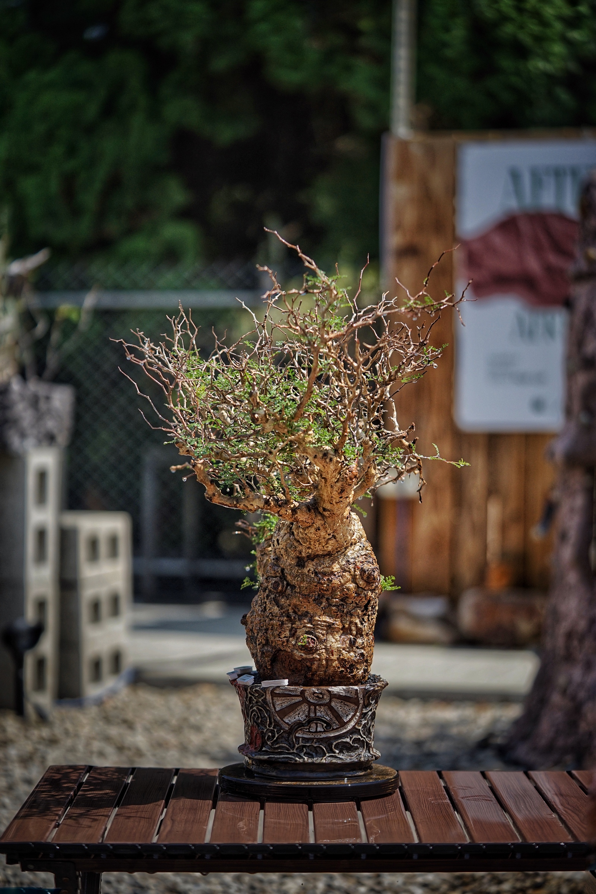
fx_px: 2235
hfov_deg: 15.2
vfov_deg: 22.6
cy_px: 447
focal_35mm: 90
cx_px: 298
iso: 320
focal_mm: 90
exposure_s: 1/2500
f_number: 2.8
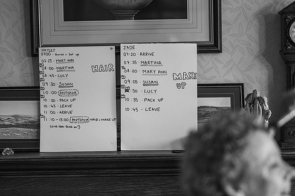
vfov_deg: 13.5
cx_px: 144
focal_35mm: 101
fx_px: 827
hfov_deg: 20.2
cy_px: 112
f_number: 1.8
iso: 560
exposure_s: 1/640
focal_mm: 85
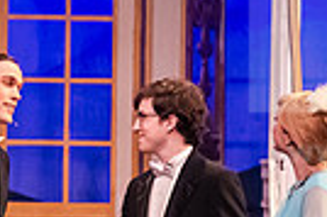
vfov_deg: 3.0
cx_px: 176
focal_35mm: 455
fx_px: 4128
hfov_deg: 4.5
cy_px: 204
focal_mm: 105
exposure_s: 1/200
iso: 4000
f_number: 3.2
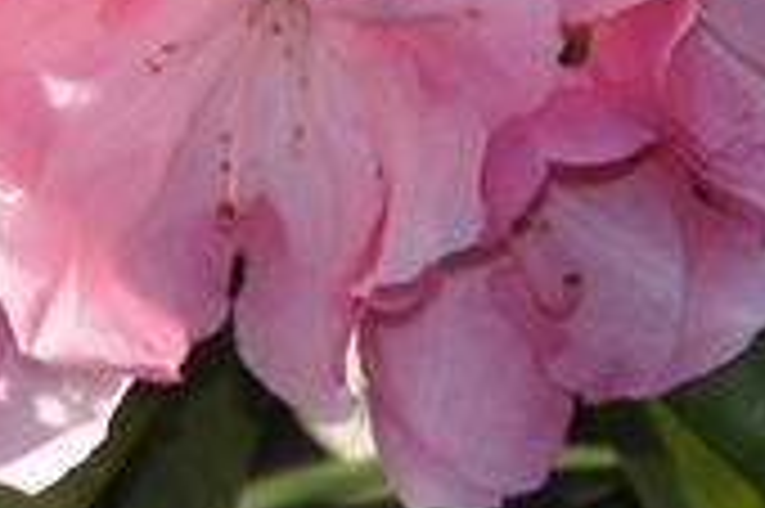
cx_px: 94
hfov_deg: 2.8
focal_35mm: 743
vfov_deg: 1.8
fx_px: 15781
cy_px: -94
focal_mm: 105
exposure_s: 1/200
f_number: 5.6
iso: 250
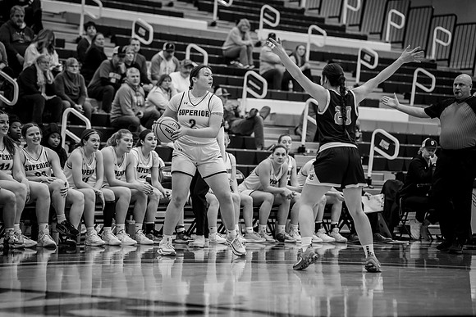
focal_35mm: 126
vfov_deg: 10.9
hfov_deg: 16.3
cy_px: 142
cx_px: 207
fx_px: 1662
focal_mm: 110
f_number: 2.8
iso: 1600
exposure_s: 1/640
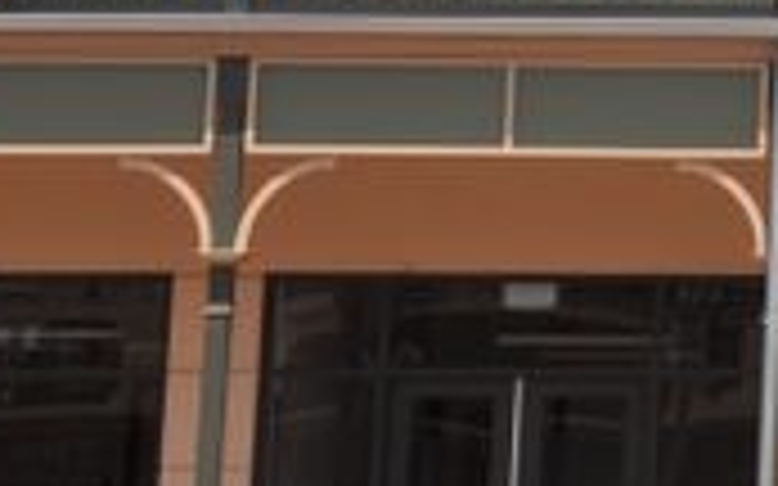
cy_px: -477
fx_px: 5363
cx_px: 1880
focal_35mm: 253
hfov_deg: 7.7
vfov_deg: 5.1
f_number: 13
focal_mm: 28
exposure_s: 1/160
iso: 200
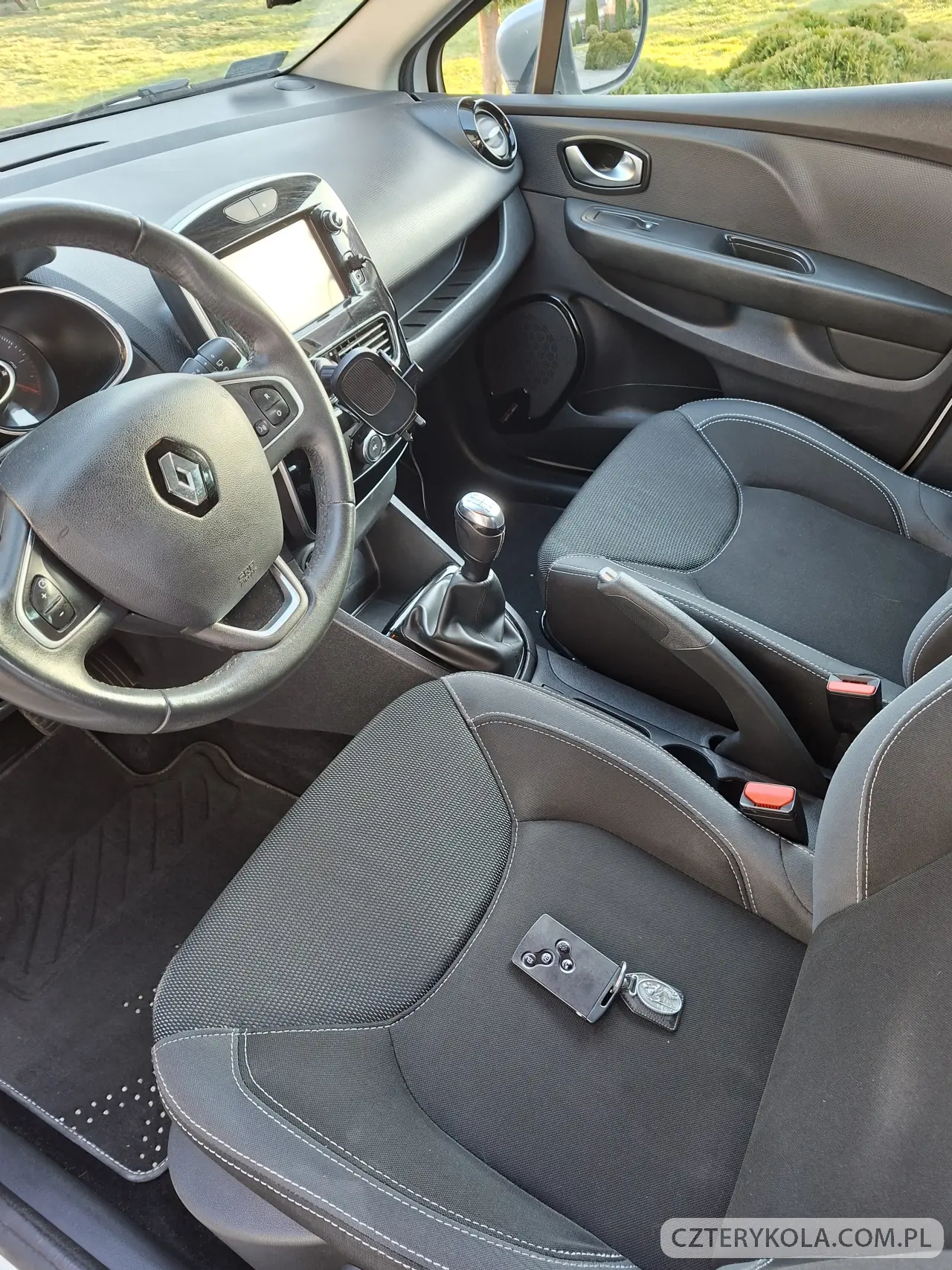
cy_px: 635
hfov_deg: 58.9
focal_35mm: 23
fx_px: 843
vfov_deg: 73.9
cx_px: 476
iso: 320
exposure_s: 1/50
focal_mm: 5.54
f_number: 1.8
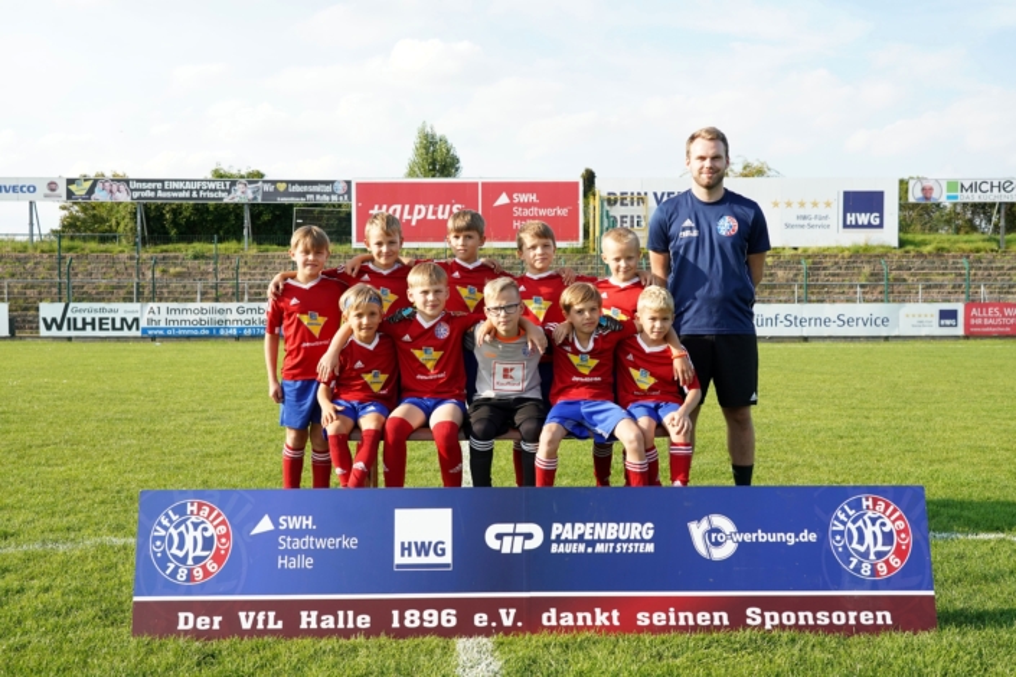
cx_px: 508
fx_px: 1016
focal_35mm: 36
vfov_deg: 36.9
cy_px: 338
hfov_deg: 53.1
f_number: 5.6
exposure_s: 1/320
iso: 400
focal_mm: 36
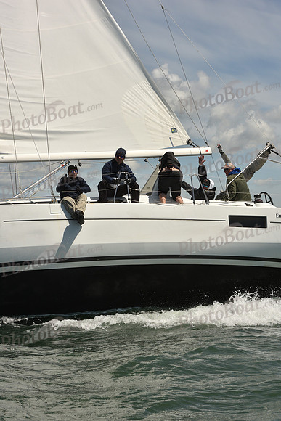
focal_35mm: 70
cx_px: 140
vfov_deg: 28.8
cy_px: 210
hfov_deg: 19.5
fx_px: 819
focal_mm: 70
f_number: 14
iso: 320
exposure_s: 1/800
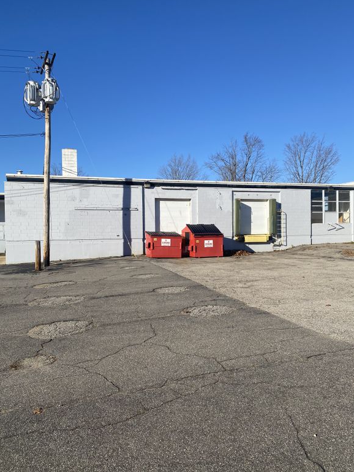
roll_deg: +1.0
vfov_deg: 65.3
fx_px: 368
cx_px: 183
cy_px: 240
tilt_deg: -0.2
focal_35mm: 27
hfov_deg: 51.4
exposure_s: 1/3731
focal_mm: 4.25
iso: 32
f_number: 1.8
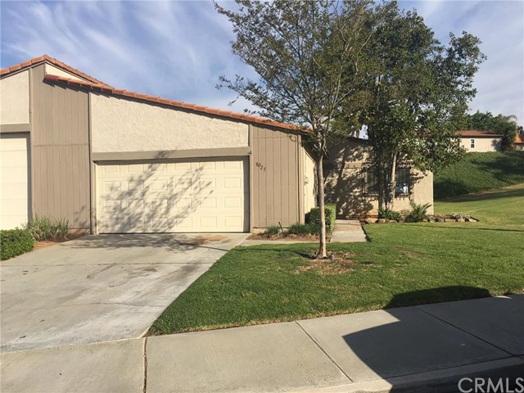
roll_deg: +0.6
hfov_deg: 61.7
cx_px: 262
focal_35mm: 29
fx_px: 439
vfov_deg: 48.2
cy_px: 196
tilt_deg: +0.9
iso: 25
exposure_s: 1/1876
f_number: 2.2
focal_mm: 4.15
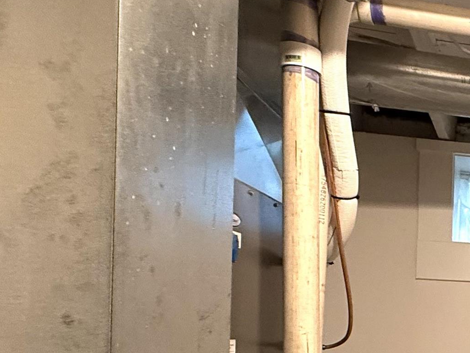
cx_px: 652
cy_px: 339
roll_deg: -2.0
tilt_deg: -0.3
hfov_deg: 31.1
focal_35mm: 42
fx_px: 570
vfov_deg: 32.1
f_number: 2.2
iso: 400
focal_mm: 2.22
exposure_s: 1/60
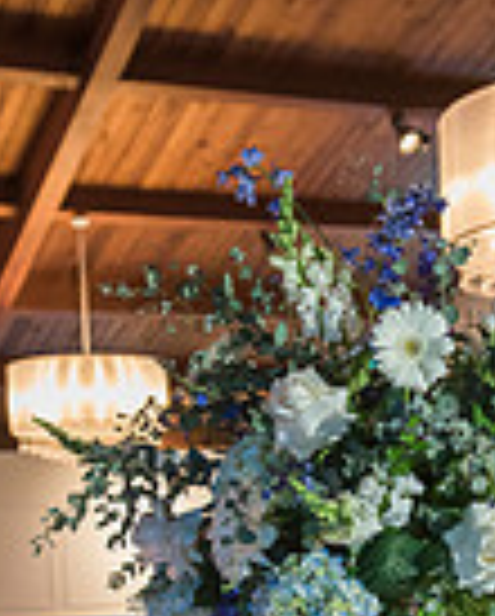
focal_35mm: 86
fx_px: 1571
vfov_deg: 21.3
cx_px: 392
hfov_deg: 17.8
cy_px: 634
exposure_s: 1/100
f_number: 3.2
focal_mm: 28
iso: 2500
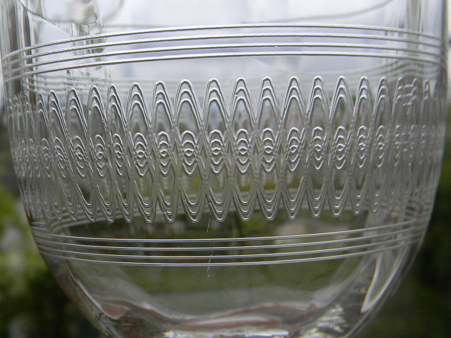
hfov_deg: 63.4
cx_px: 226
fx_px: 365
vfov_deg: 49.7
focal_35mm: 28
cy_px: 169
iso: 80
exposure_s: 1/813
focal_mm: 5
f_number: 3.5
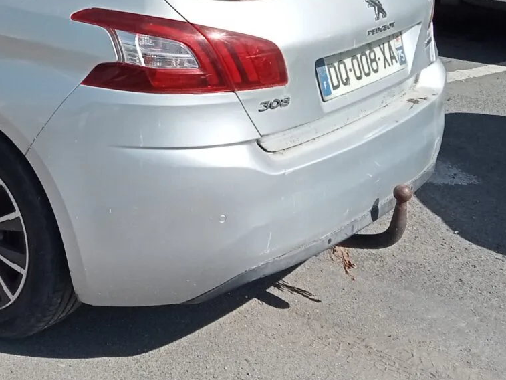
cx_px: 31
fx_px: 1038
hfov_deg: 26.3
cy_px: 25
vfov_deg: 20.2
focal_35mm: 71
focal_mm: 3.46
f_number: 2.2
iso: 100
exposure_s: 1/1200
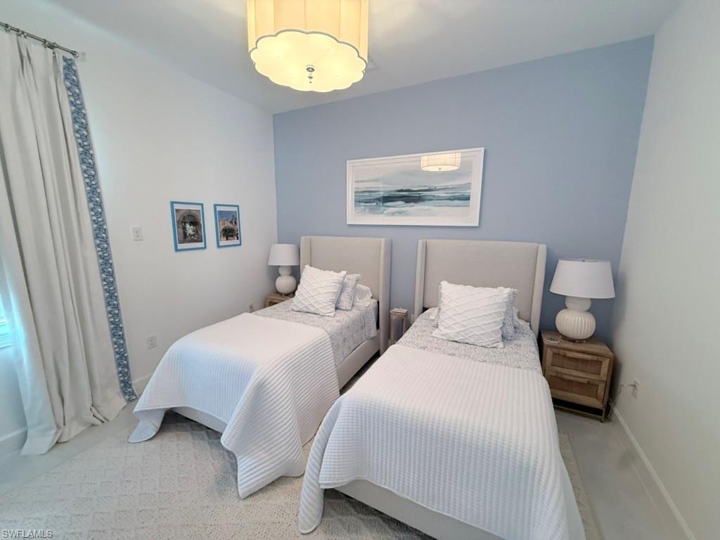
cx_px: 360
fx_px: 291
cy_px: 270
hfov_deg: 102.1
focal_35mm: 14
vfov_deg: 85.7
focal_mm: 2.22
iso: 320
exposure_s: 1/60
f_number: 2.2
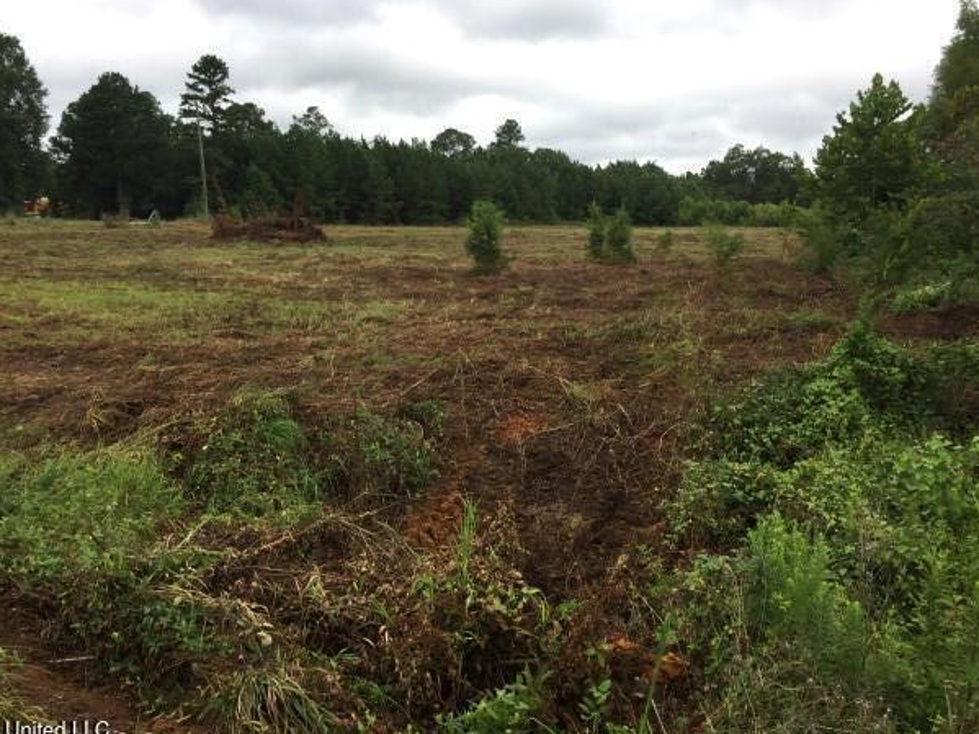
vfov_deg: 45.4
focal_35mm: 31
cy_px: 373
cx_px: 469
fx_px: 877
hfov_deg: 58.3
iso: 32
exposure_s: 1/670
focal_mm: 4.15
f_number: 2.2
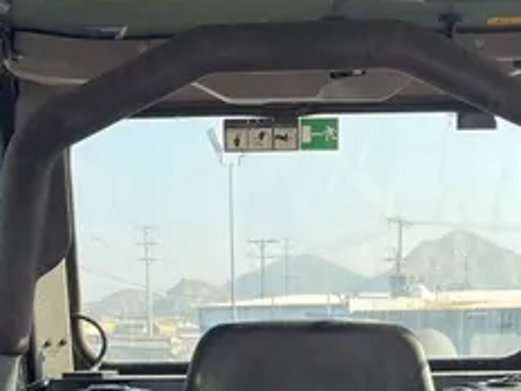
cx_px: 287
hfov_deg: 23.8
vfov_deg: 16.5
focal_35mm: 82
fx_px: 1234
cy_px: 567
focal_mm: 5.1
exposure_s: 1/487
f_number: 1.6
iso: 50
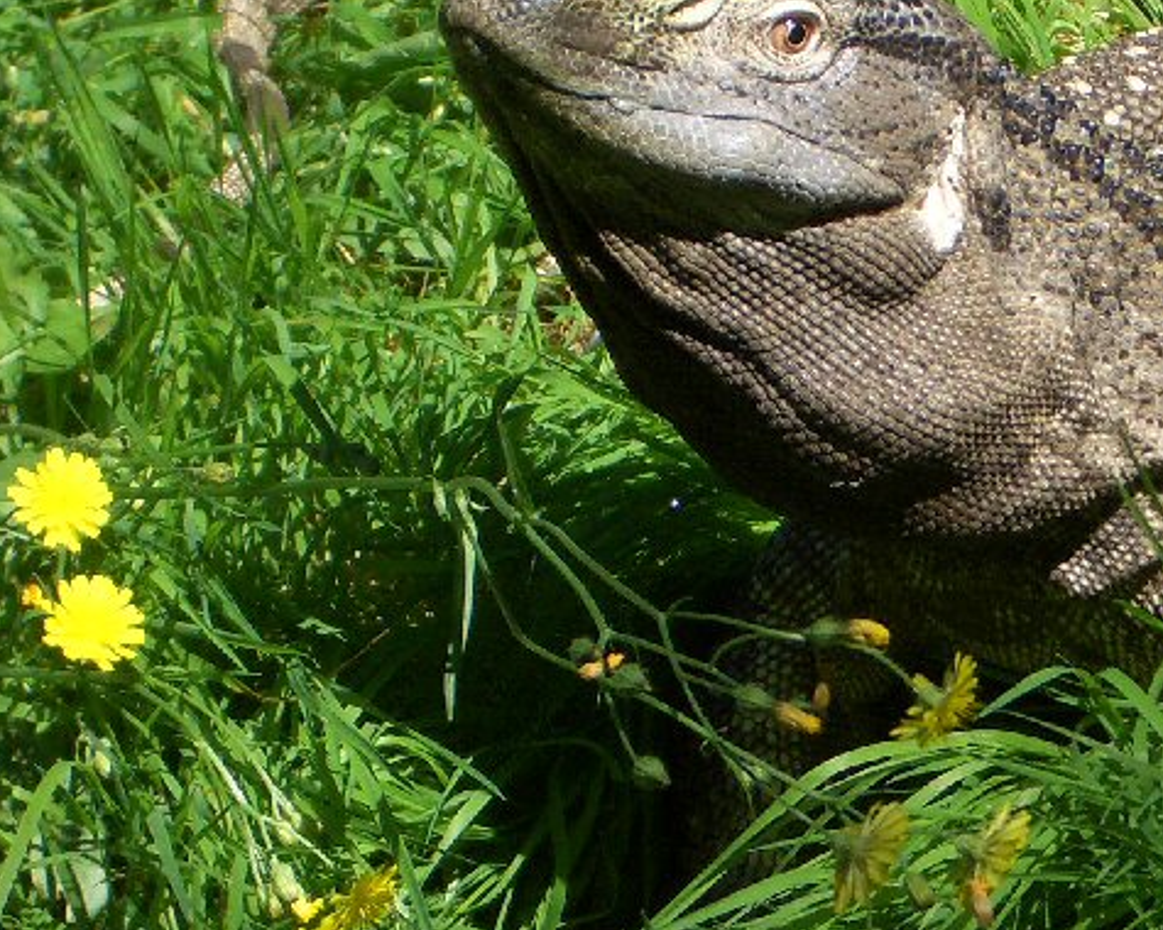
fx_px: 7607
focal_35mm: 221
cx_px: 1163
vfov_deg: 7.0
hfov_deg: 8.7
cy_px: 365
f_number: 4.8
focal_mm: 17.4
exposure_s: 1/320
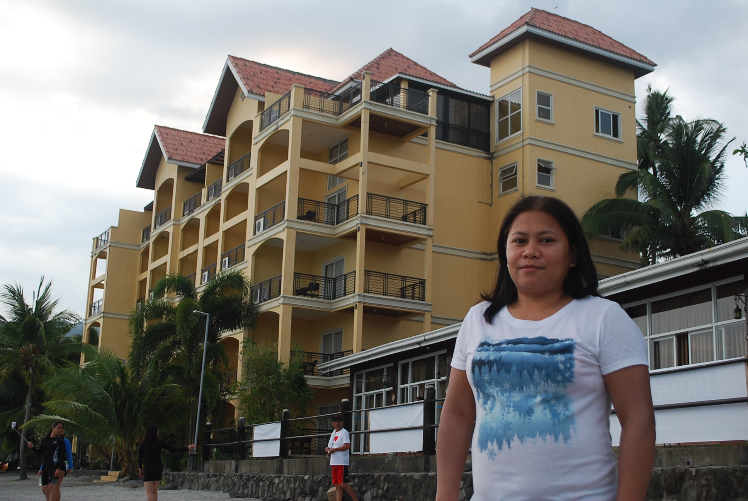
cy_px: 250
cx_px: 374
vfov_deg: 28.2
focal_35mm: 48
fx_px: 999
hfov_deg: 41.1
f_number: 5.6
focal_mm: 32
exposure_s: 1/125
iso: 200
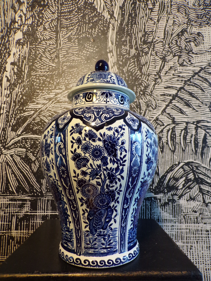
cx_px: 106
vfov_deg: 71.6
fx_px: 195
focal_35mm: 24
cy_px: 140
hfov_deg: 56.8
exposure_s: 1/17
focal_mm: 4.3
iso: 200
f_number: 3
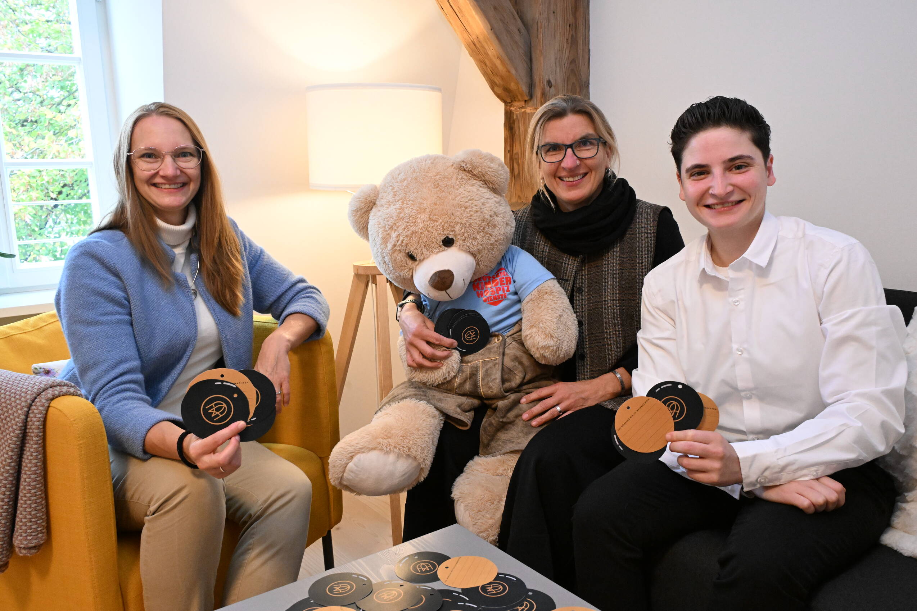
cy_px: 306
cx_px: 458
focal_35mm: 30
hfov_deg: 61.9
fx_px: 764
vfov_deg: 43.6
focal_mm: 30
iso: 8000
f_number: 10
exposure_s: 1/60
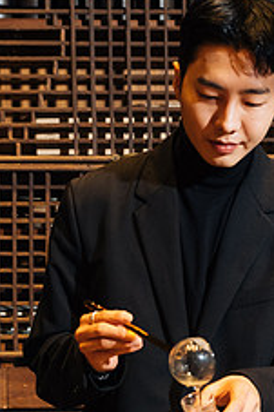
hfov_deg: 12.3
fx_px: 1269
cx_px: 180
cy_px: 254
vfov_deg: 18.4
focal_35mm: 111
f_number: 3.2
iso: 1600
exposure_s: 1/60
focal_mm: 37.6
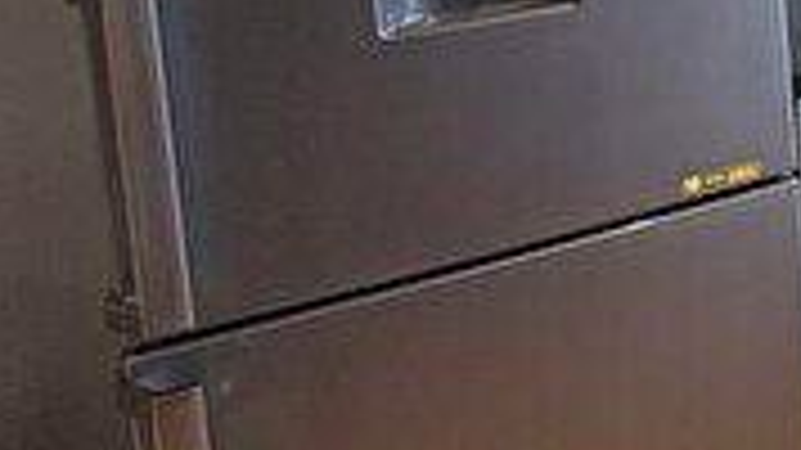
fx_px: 1274
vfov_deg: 17.8
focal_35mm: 60
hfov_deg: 19.9
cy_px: -236
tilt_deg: -4.3
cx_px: 1566
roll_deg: +0.4
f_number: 2.2
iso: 100
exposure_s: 1/100
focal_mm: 2.22
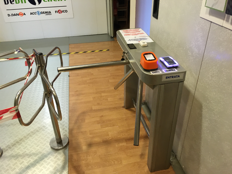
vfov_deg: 48.2
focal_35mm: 29
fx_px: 194
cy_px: 87
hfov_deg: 61.7
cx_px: 116
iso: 200
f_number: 2.2
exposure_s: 1/25
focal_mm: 4.15
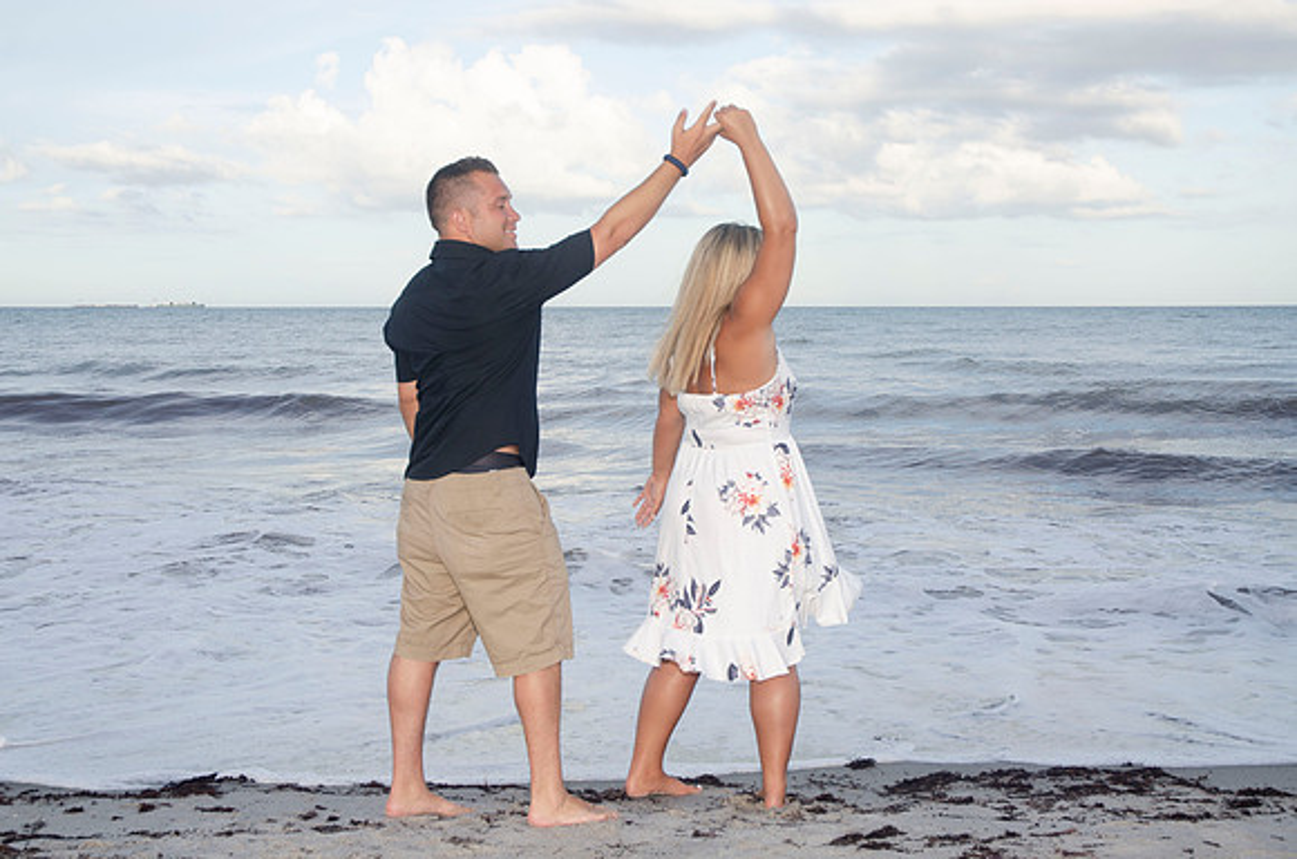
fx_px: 1713
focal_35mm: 48
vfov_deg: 28.1
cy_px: 430
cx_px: 648
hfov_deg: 41.5
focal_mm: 31
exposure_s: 1/250
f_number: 5.6
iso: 100
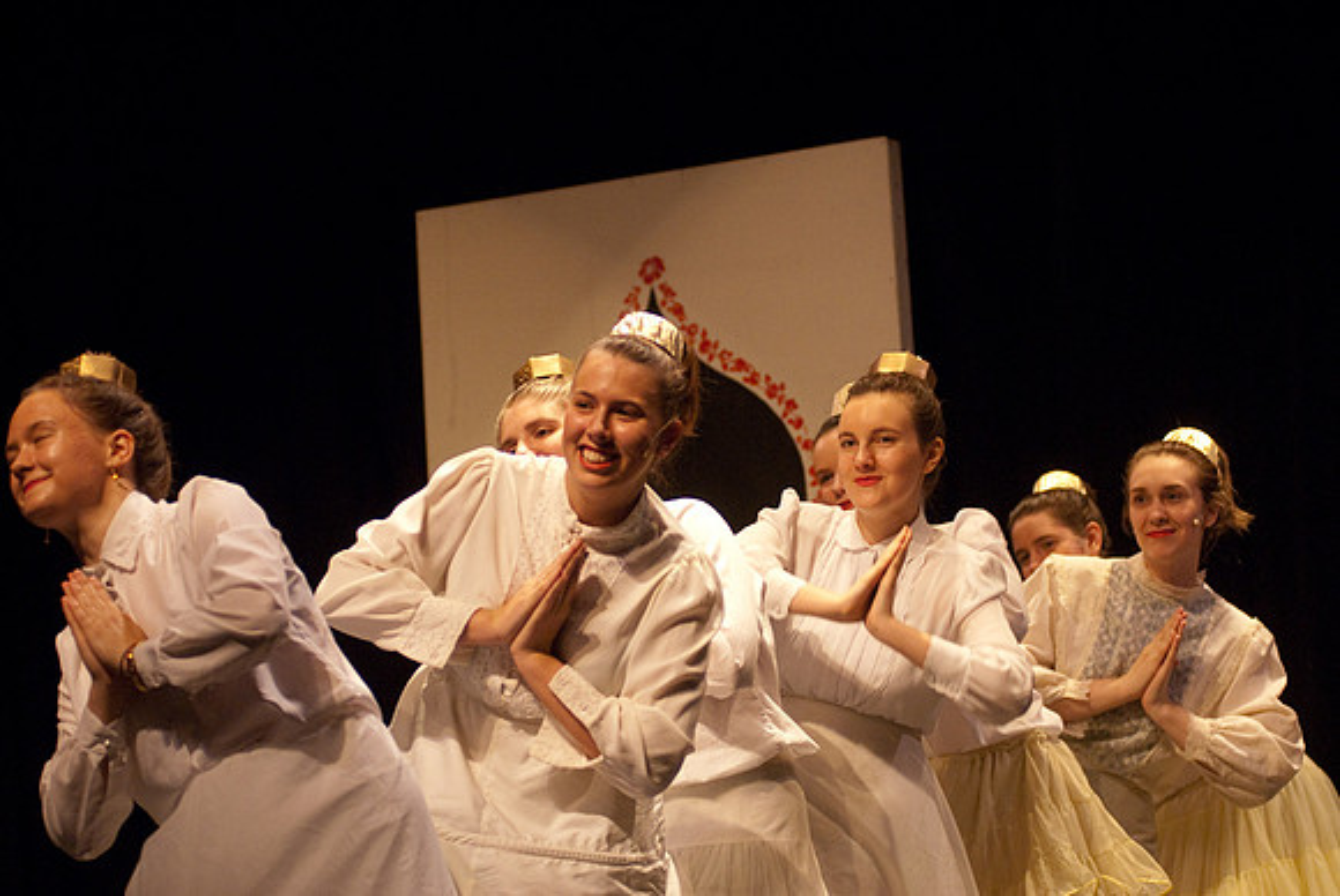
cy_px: 448
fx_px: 4471
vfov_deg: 11.4
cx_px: 670
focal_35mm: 120
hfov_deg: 17.0
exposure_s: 1/200
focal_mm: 80
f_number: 2.8
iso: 1000
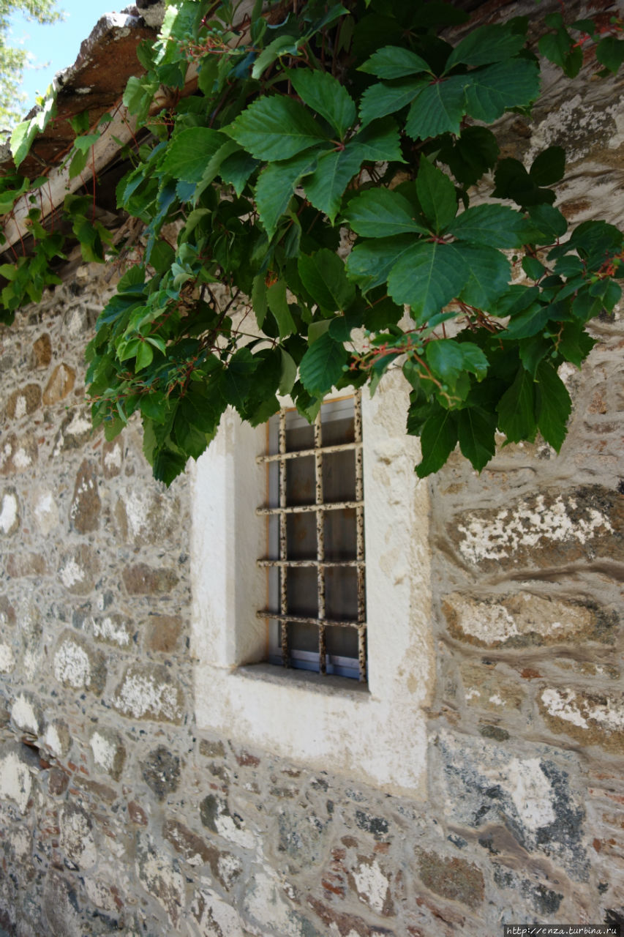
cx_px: 312
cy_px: 468
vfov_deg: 65.5
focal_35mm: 28
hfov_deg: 46.4
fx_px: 728
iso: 125
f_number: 1.8
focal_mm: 10.4
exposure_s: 1/1000
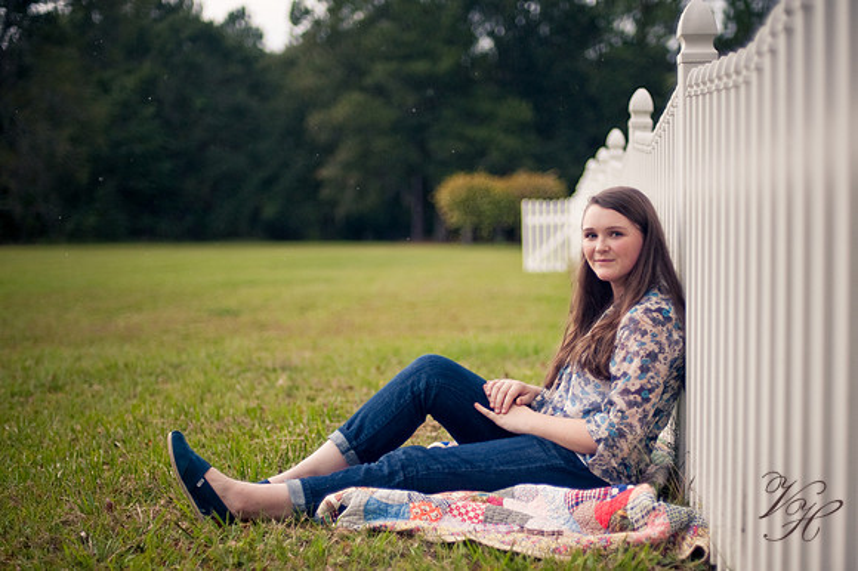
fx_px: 1191
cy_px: 286
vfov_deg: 27.0
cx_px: 429
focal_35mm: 50
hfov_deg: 39.6
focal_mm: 50
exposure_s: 1/1600
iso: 200
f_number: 1.4
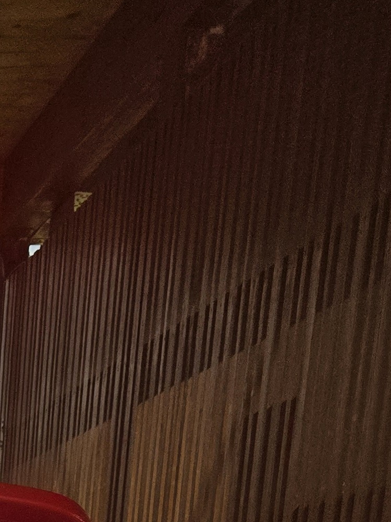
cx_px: -386
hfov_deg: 13.7
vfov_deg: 16.4
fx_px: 1386
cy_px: 1041
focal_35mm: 92
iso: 320
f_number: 1.7
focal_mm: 6.3
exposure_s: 1/100
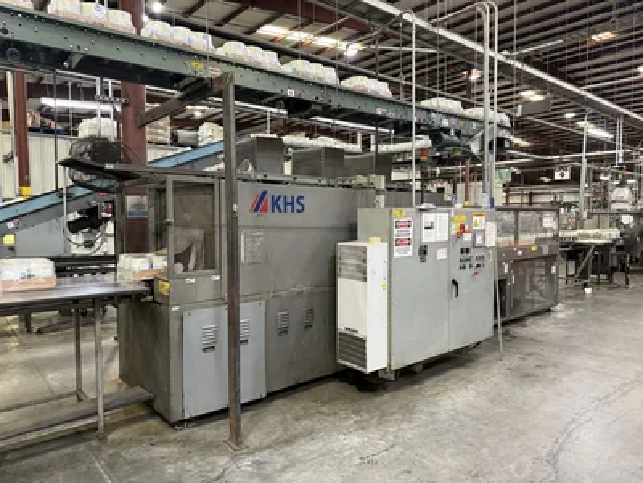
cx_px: 322
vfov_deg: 56.8
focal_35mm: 24
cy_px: 242
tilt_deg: -1.0
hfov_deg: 71.6
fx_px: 446
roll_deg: -0.5
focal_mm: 6.76
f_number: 1.78
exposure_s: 1/60
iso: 500
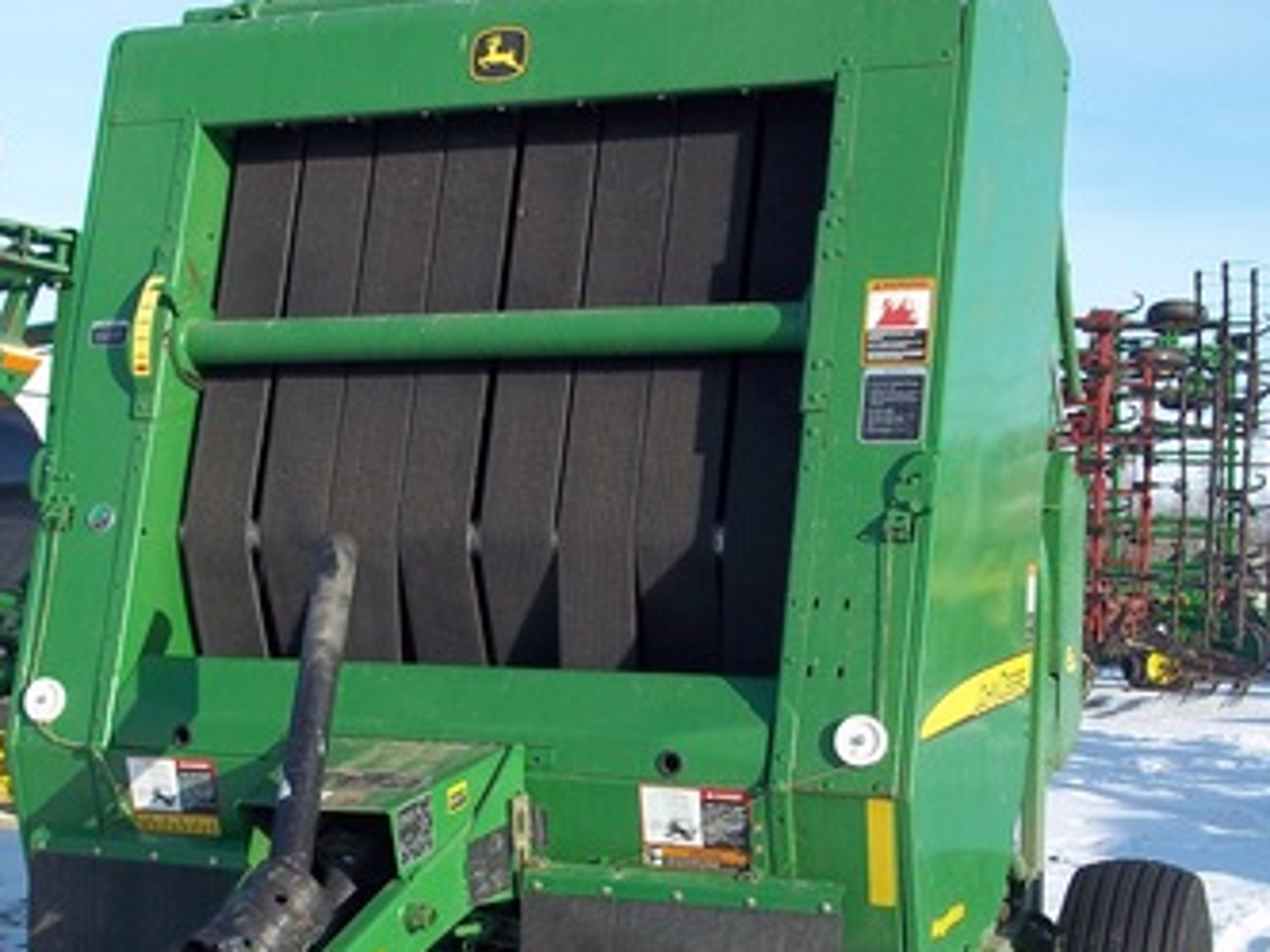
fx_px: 2165
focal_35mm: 59
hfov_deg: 32.5
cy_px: 665
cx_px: 478
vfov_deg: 24.6
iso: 80
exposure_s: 1/160
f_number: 8
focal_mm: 6.5
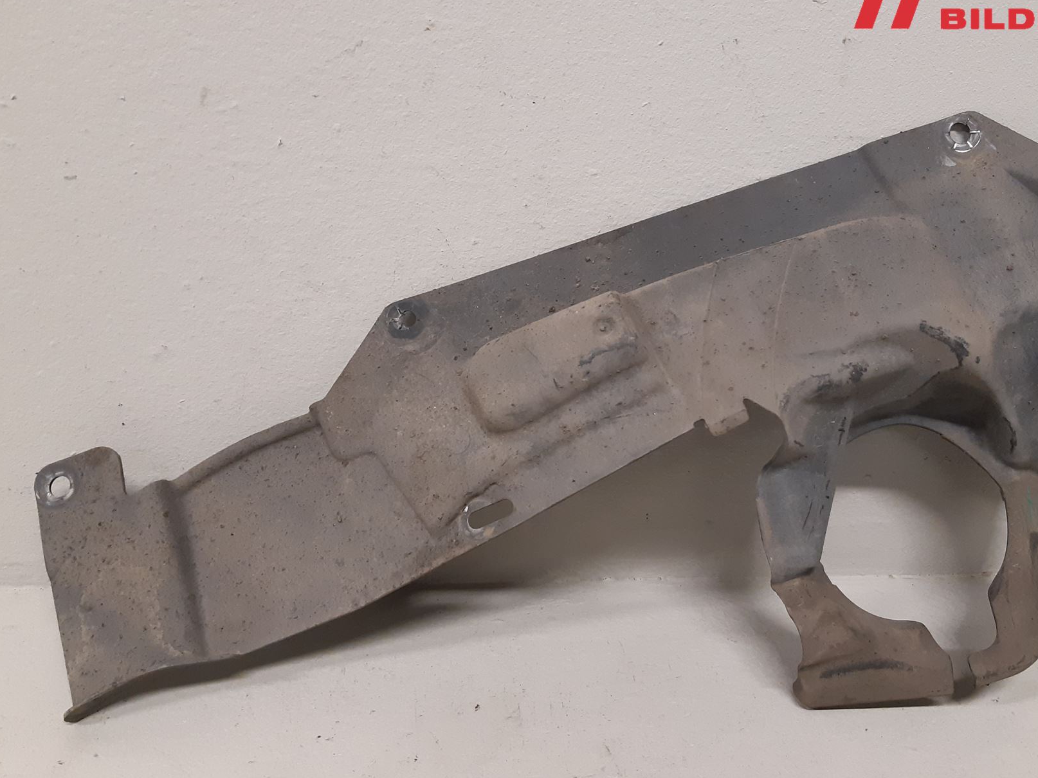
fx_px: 989
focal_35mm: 33
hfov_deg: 55.2
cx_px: 590
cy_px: 414
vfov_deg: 42.9
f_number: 1.7
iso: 200
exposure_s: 1/50
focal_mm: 3.93
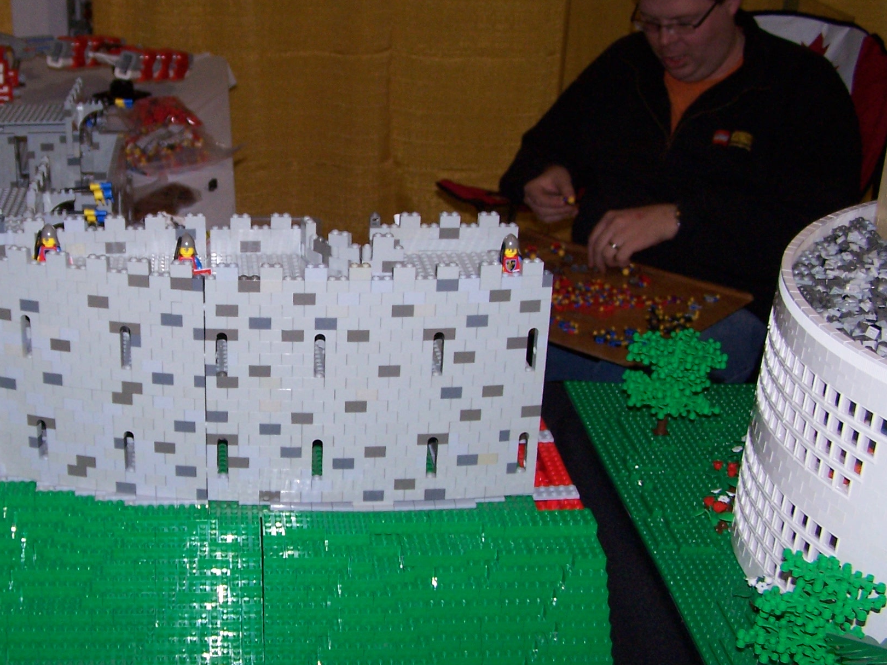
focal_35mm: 54
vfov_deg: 27.0
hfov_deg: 35.1
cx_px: 279
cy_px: 302
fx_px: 1384
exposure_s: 1/60
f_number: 2.8
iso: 140
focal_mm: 6.3
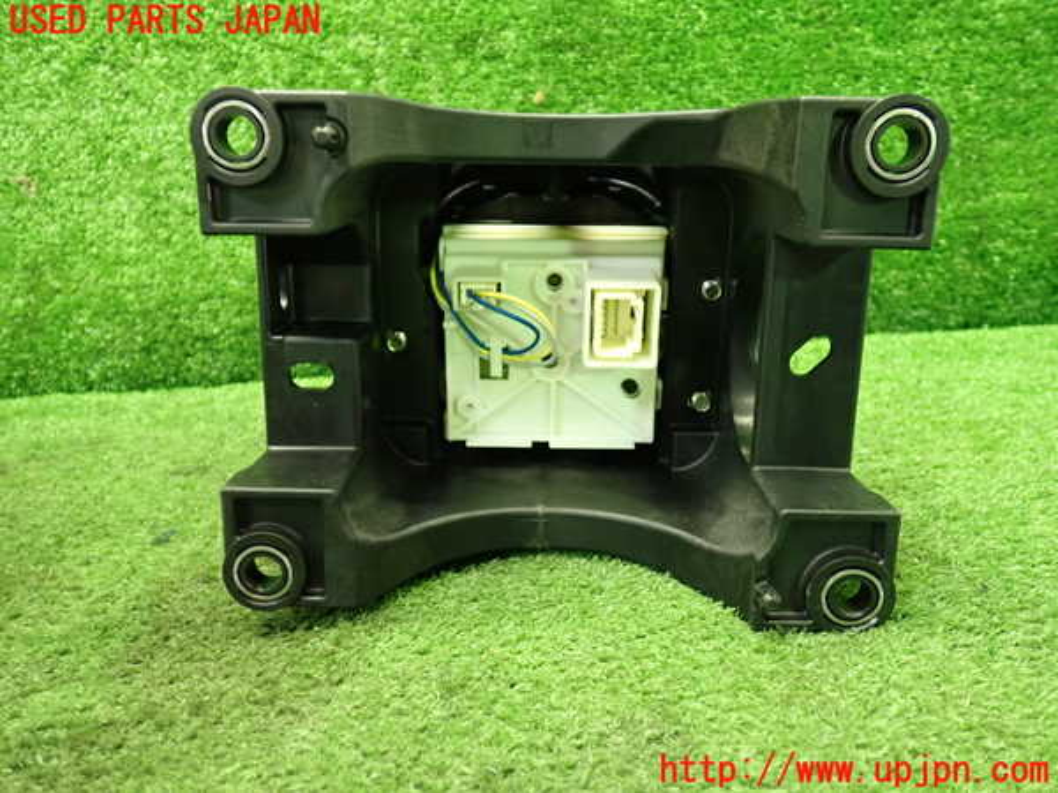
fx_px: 917
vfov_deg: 46.8
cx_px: 529
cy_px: 396
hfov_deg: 60.0
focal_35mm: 30
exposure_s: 1/30
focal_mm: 5.4
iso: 500
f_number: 2.3
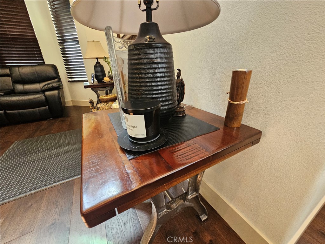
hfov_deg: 106.2
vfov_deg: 89.9
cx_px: 162
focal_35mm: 13
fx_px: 122
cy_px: 122
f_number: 2.2
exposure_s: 1/60
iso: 320
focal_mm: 2.2
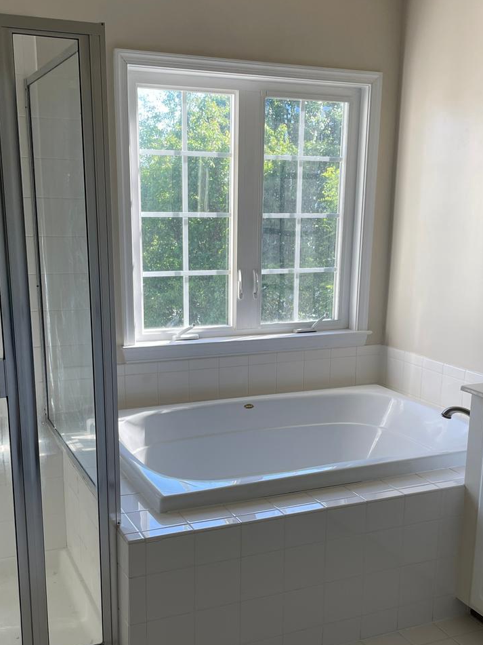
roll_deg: -0.6
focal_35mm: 42
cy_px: 405
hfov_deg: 34.3
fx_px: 782
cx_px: 258
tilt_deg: -14.1
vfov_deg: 44.4
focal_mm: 4.2
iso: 32
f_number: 1.6
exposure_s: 1/212
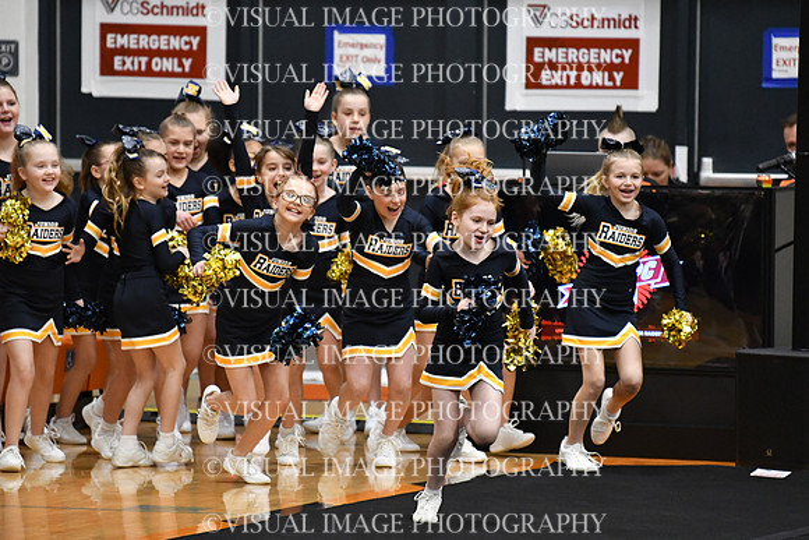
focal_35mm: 300
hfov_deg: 6.9
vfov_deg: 4.6
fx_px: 6743
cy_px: 270
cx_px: 404
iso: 5000
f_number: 2.8
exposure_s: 1/800
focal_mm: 200
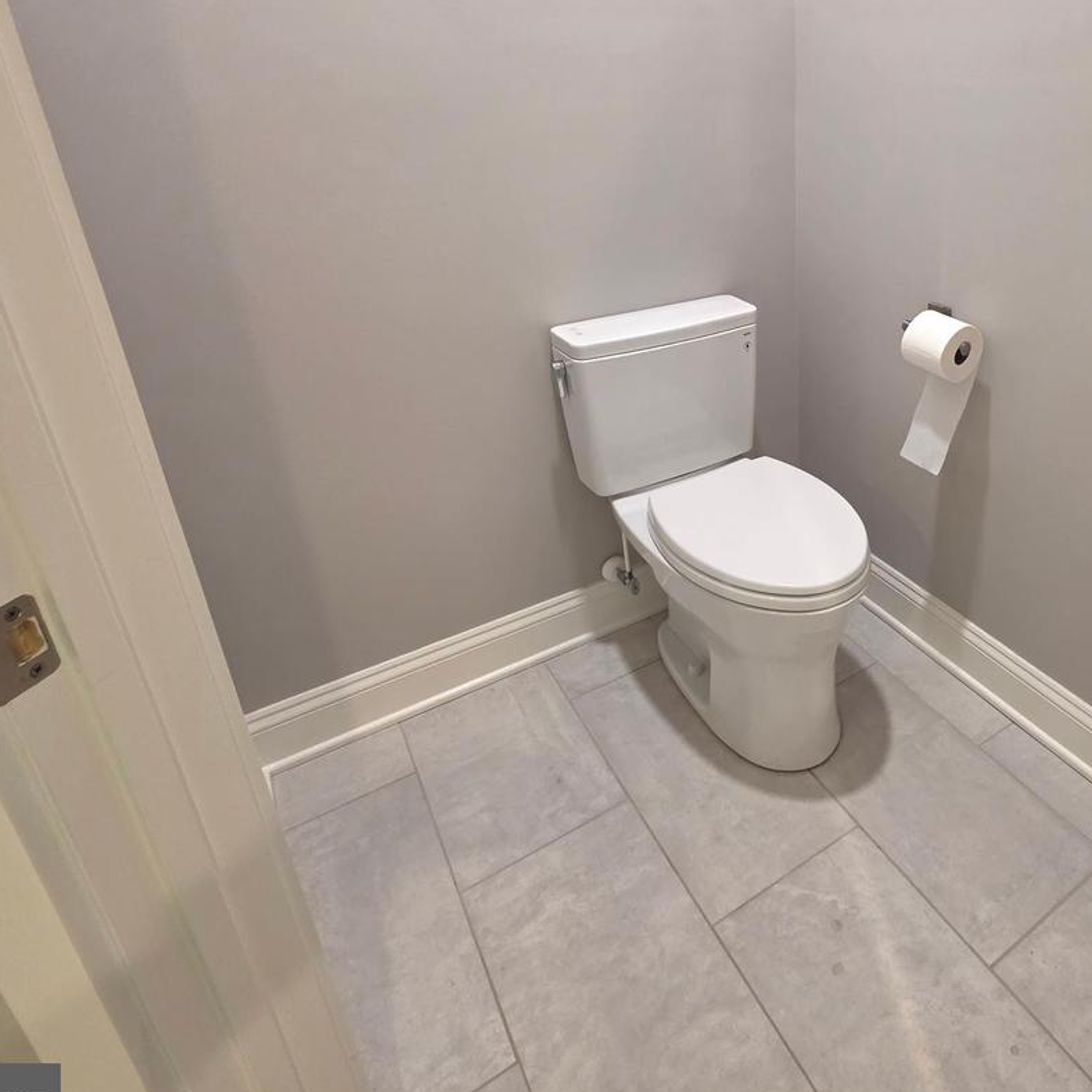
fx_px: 749
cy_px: 395
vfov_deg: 70.7
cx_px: 815
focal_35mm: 21
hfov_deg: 67.7
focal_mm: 2.2
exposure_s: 1/60
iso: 160
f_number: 1.9
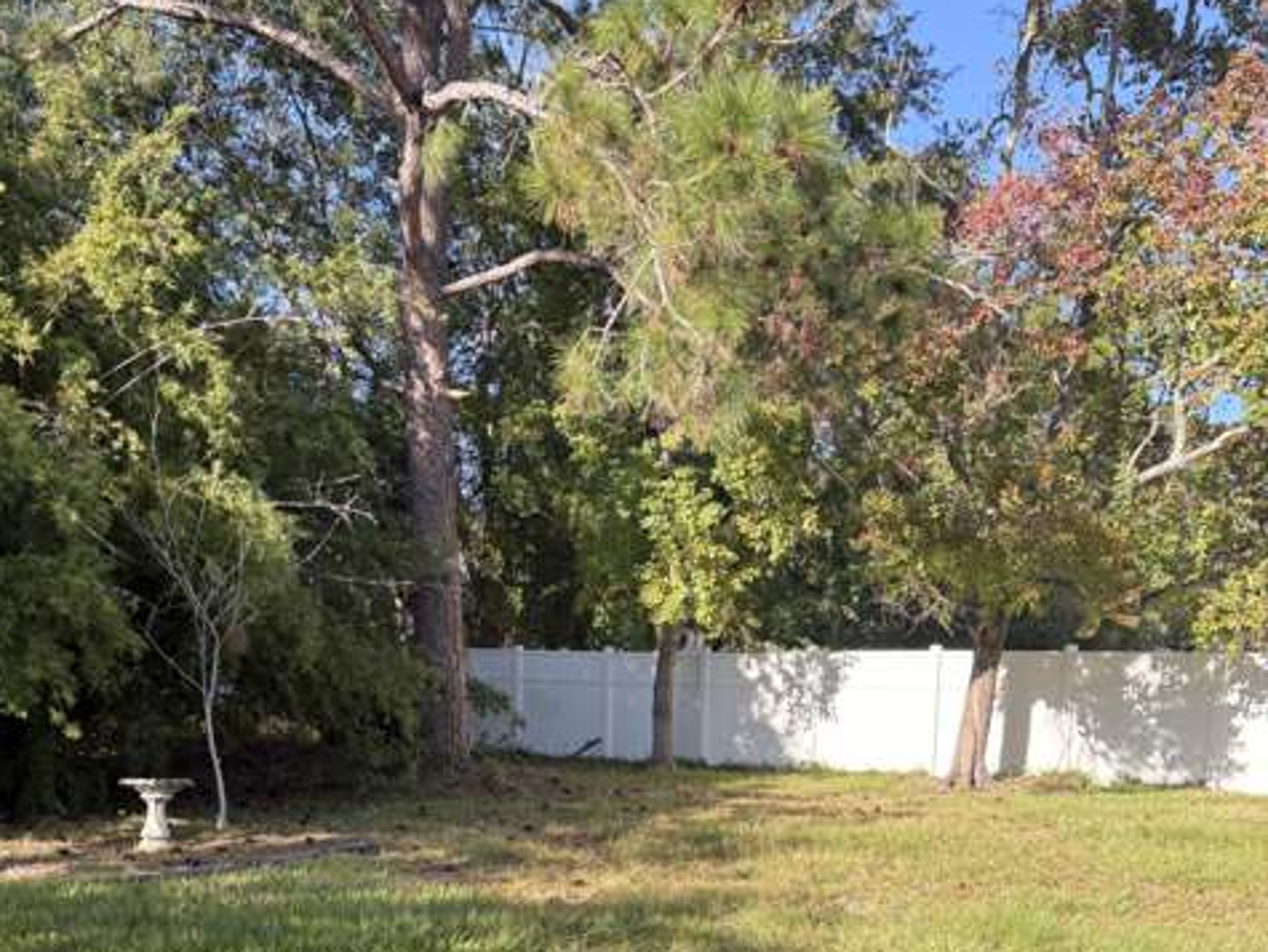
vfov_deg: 38.2
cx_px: 630
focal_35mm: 35
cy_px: 840
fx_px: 1283
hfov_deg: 52.6
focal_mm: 5.96
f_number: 1.6
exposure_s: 1/581
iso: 50
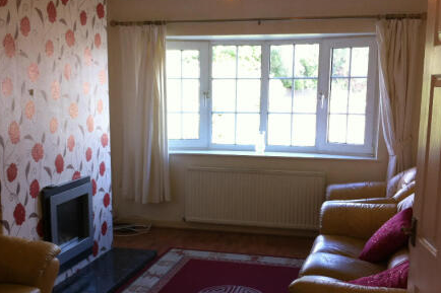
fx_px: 600
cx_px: 197
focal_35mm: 49
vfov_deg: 27.3
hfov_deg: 40.3
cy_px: 198
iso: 80
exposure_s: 1/30
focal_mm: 3.85
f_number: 2.8
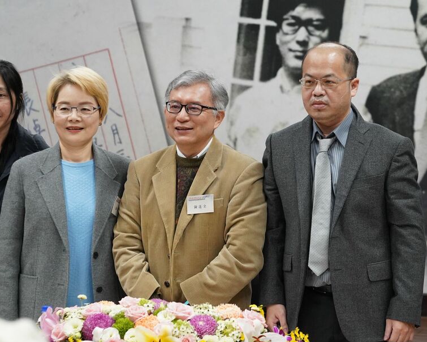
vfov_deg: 8.9
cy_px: 154
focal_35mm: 173
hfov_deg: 11.2
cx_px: 195
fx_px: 2186
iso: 6400
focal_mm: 116
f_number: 5.6
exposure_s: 1/400
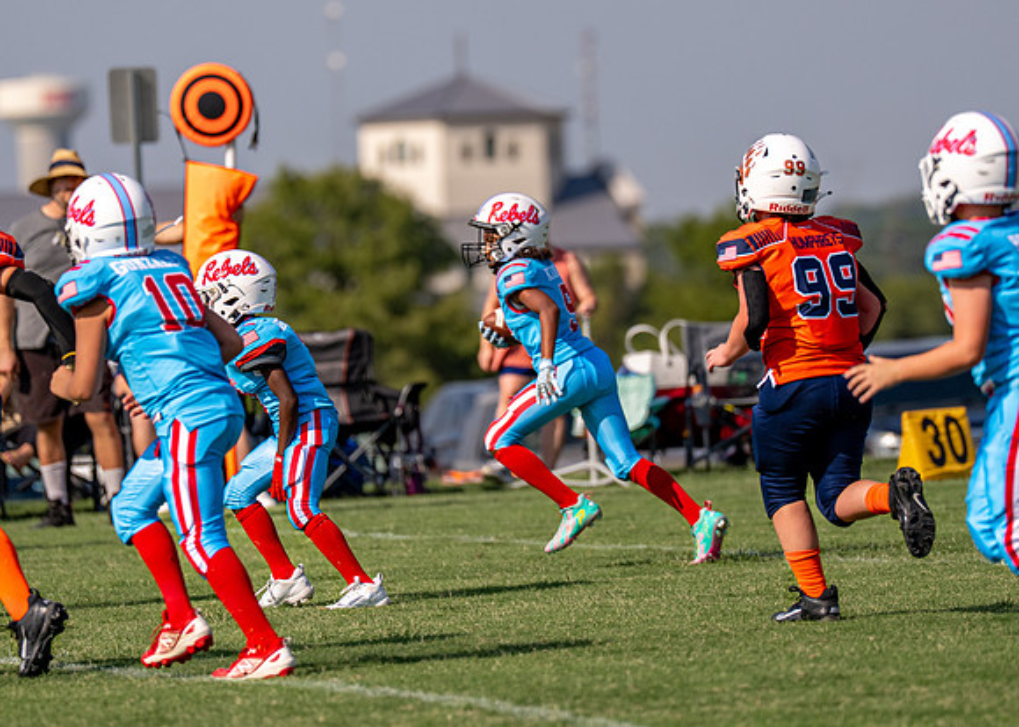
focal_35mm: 389
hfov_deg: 5.2
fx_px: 11254
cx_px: 524
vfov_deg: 3.7
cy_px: 273
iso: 125
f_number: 2.8
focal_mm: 200
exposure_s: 1/4000
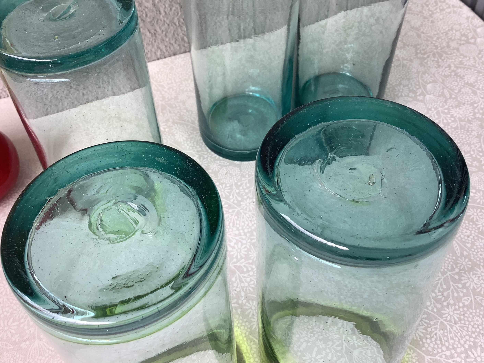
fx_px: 503
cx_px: 236
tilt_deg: -46.7
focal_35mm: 36
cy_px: 162
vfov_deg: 39.6
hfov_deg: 51.4
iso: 25
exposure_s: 1/100
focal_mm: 3.3
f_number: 2.4
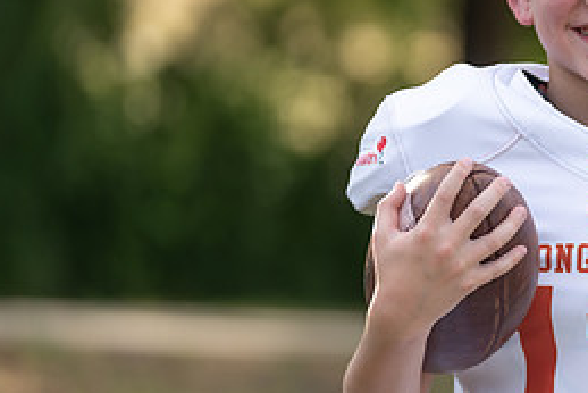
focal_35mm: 341
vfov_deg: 4.0
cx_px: 608
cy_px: 156
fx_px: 5573
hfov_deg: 6.0
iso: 100
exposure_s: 1/400
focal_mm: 152
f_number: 2.8
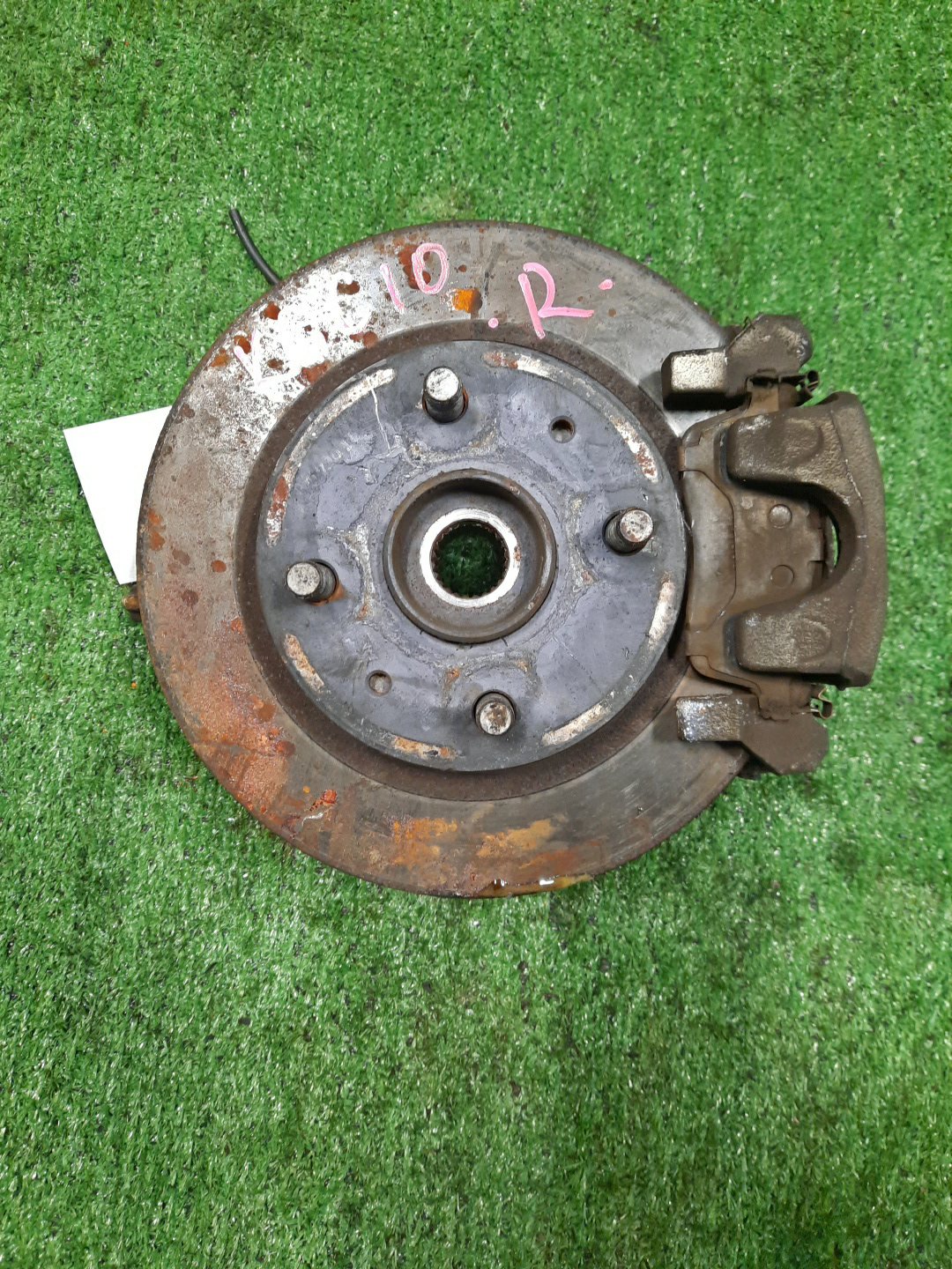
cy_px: 634
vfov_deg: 69.4
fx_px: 917
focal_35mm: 25
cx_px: 476
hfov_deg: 54.9
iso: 325
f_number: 2
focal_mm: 4.6
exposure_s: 1/33
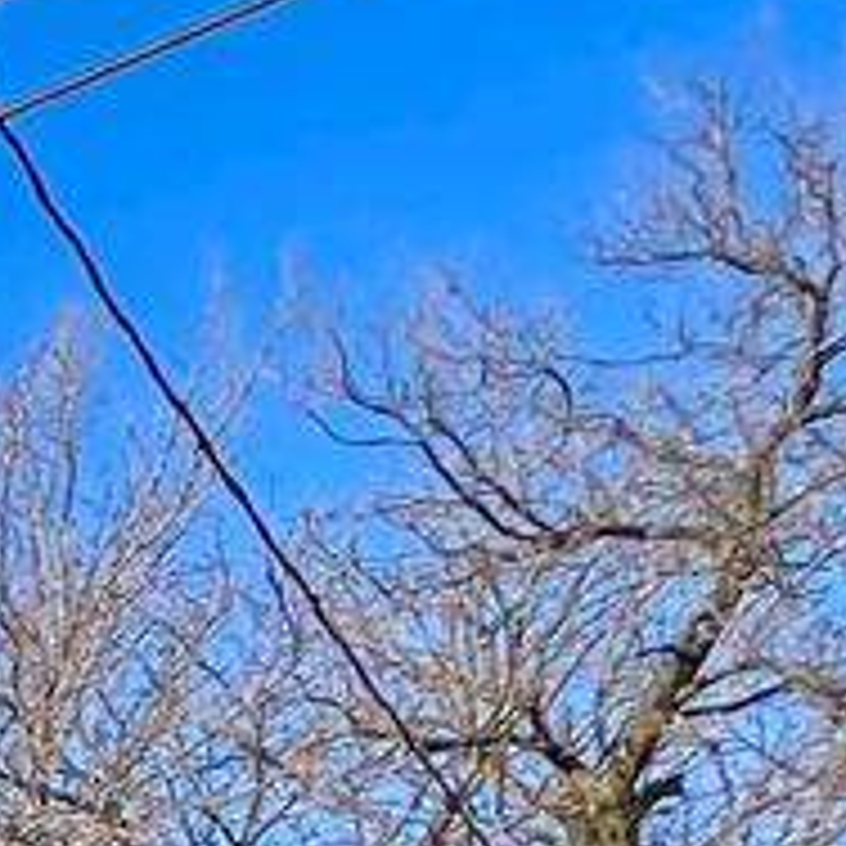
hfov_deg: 9.9
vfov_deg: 15.5
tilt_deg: +3.3
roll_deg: +1.6
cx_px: -2043
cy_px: 1714
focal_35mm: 88
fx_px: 2433
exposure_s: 1/786
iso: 32
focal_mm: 1.57
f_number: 1.8
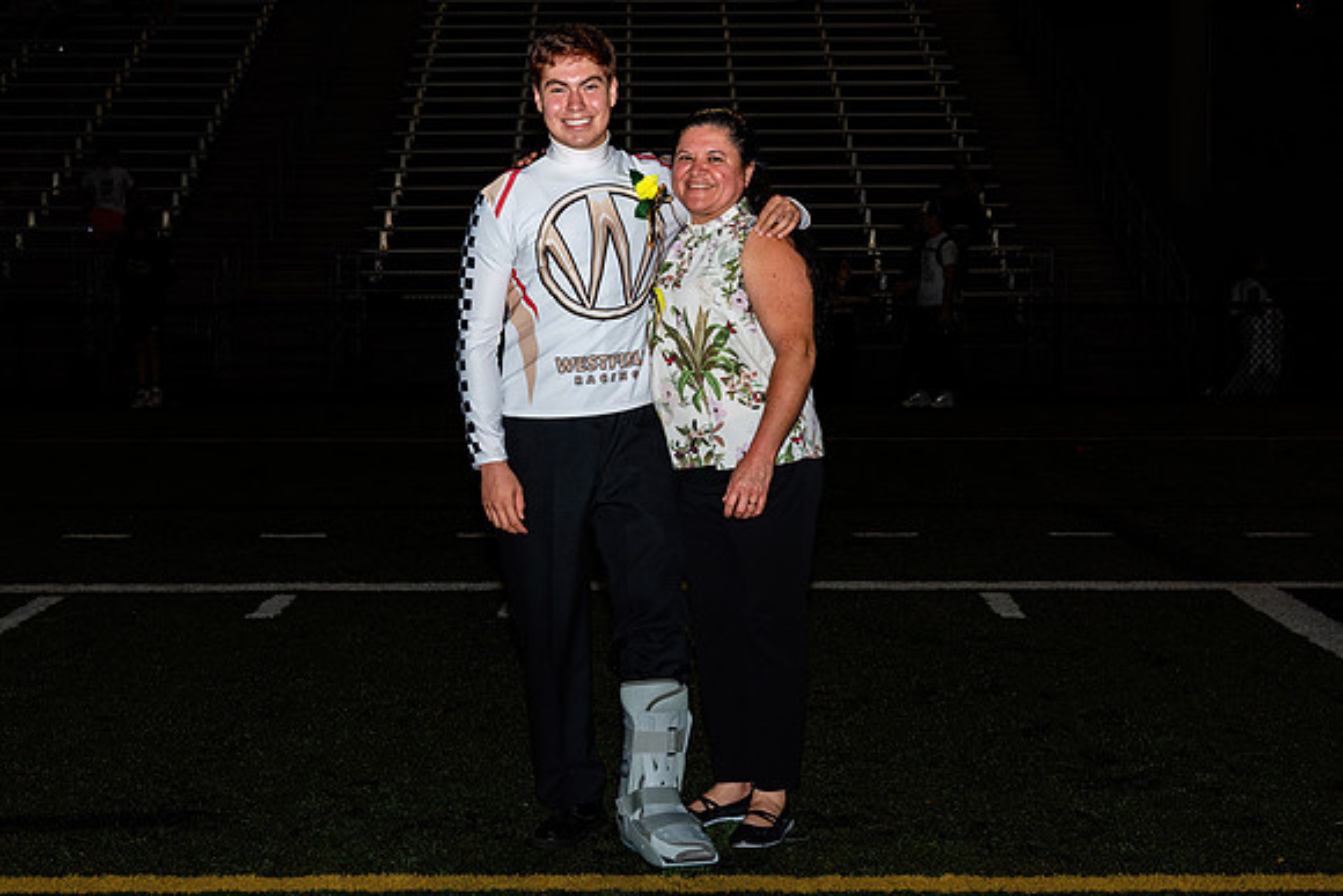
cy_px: 435
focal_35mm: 62
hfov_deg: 32.3
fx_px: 2317
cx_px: 643
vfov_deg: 21.9
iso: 320
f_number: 5
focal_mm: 36
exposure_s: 1/200
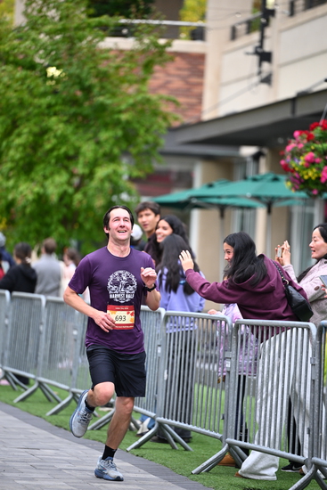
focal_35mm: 200
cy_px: 245
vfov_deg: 10.3
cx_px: 164
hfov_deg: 6.9
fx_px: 2723
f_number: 2.8
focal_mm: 200
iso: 1000
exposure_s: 1/2000
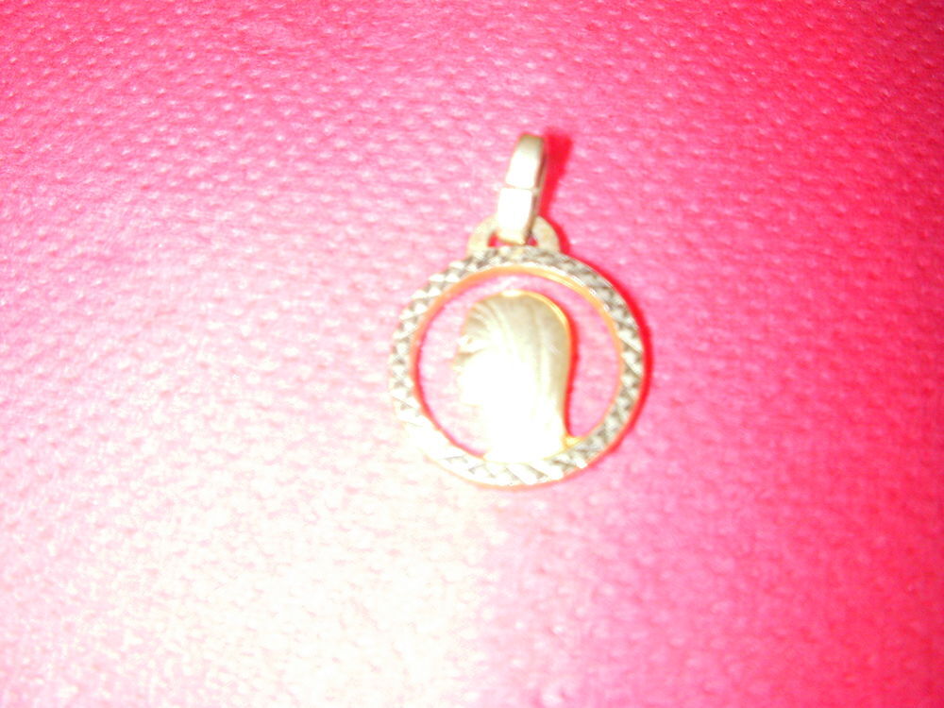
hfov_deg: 49.0
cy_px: 354
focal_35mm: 38
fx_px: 1036
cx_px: 472
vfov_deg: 37.7
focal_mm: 6.3
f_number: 5.6
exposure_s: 1/30
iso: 200
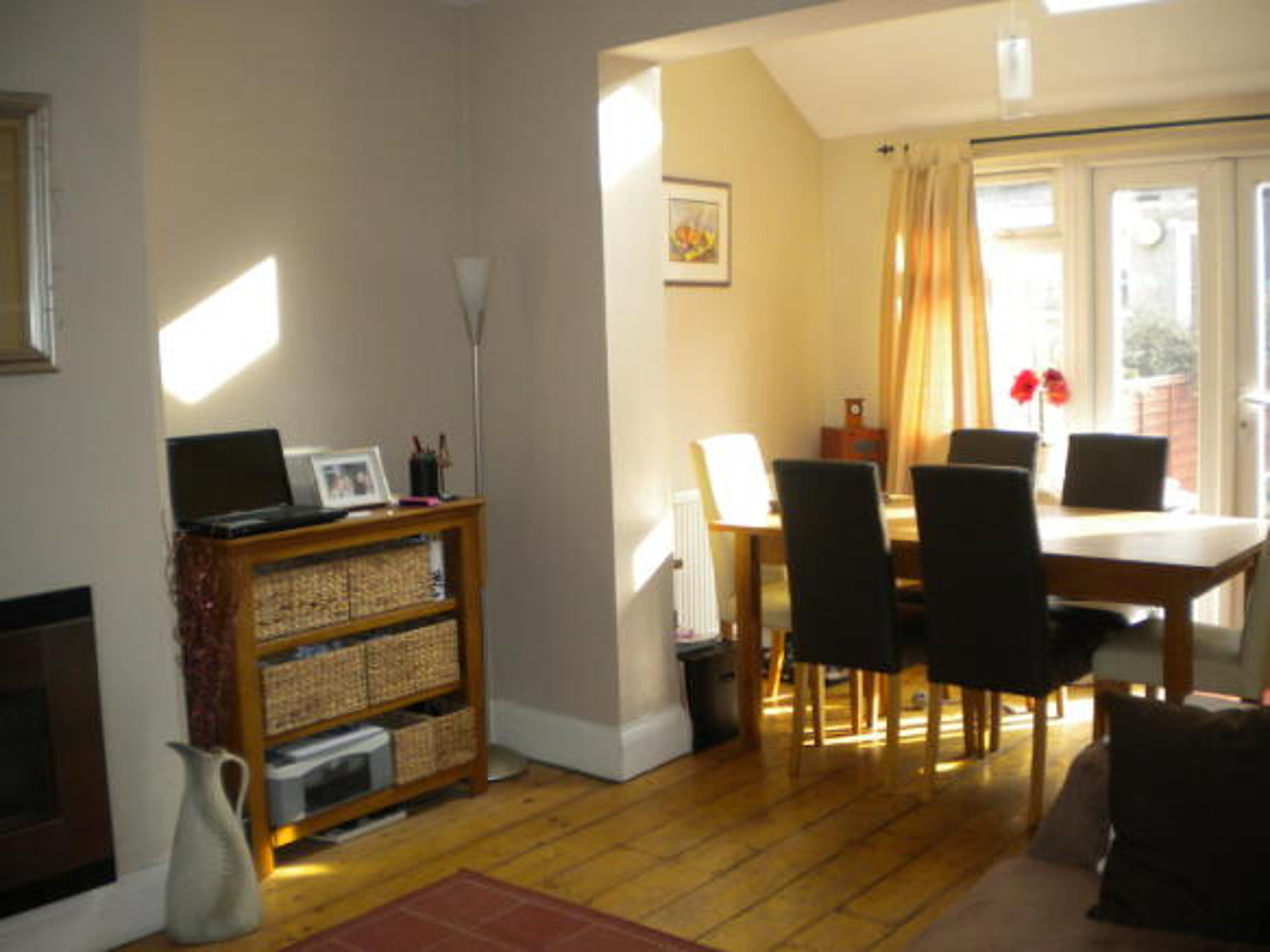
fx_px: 1284
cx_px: 635
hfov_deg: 52.6
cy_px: 476
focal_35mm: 35
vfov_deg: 40.7
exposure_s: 1/114
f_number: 3.1
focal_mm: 6.3
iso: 113
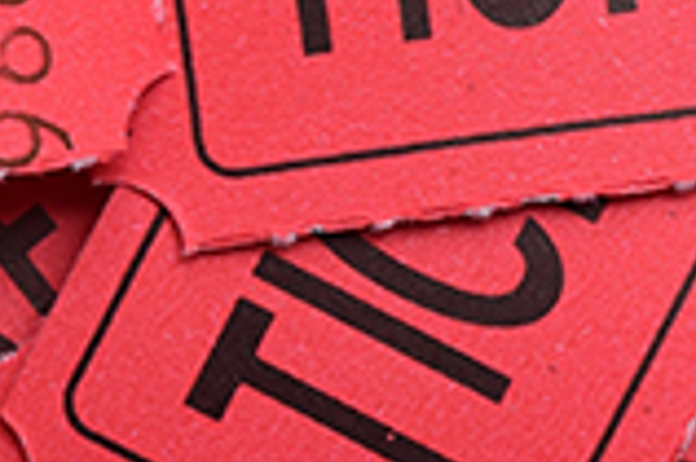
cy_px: -24
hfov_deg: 6.6
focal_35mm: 304
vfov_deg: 4.5
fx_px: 5871
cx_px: -573
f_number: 8
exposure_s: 1/25
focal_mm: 40
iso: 100
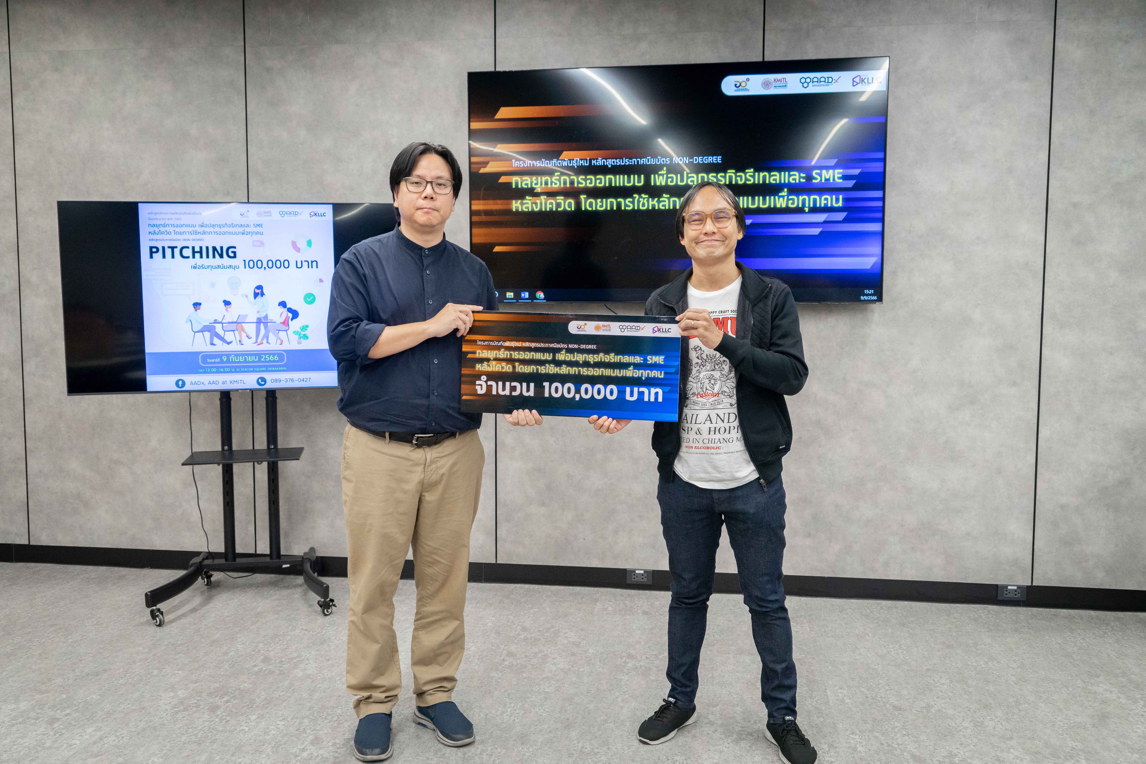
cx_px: 573
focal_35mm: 32
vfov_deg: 41.1
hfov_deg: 58.7
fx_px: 1019
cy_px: 382
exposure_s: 1/100
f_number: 5.6
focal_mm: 32
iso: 1600
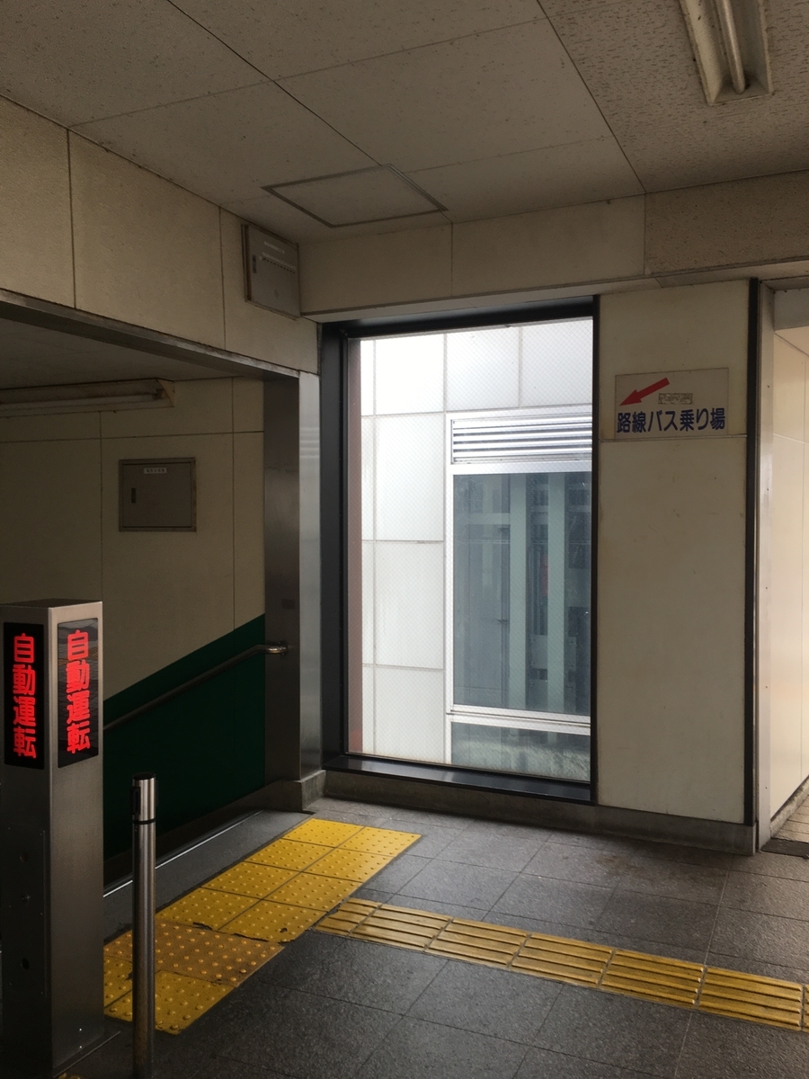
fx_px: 904
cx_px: 404
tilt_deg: -2.1
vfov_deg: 61.7
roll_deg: -0.9
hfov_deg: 48.2
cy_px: 540
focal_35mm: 29
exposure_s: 1/120
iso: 25
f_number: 2.2
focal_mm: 4.15
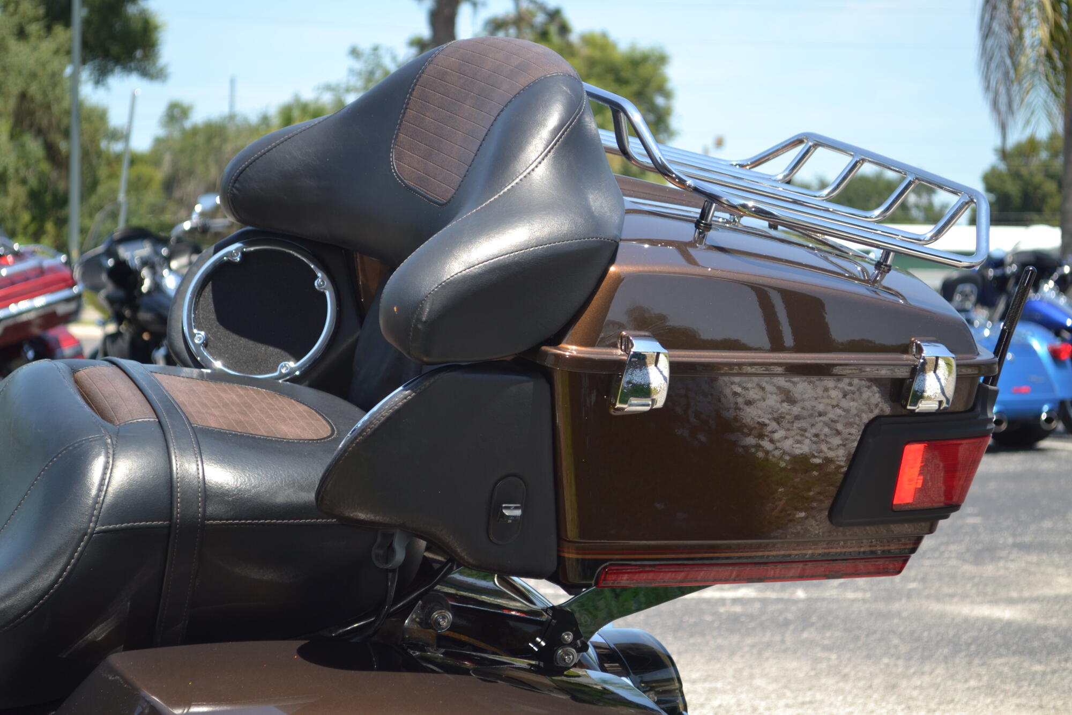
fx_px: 2456
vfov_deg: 16.6
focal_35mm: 82
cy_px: 358
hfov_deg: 24.6
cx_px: 536
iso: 100
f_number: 5.6
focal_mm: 55
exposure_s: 1/160
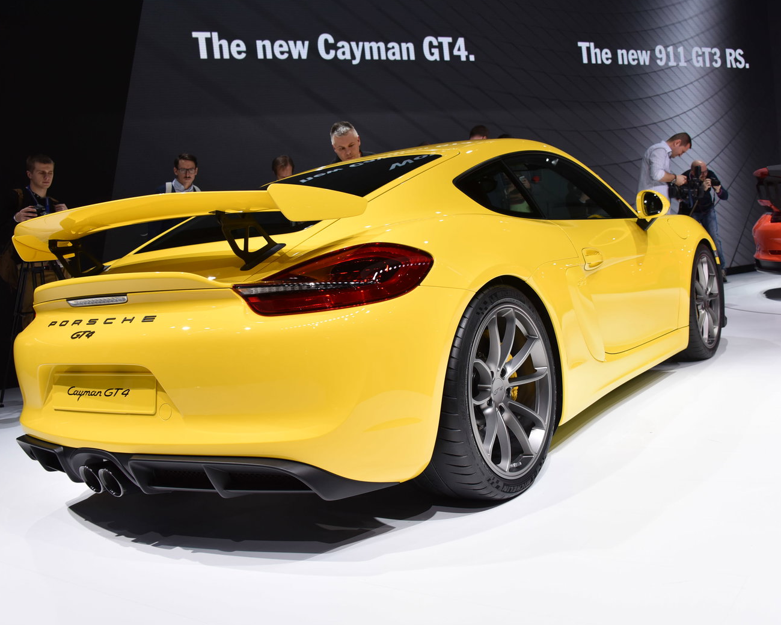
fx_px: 855
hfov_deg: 49.1
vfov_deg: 40.1
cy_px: 308
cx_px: 414
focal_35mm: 37
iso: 500
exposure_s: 1/400
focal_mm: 32
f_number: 7.1
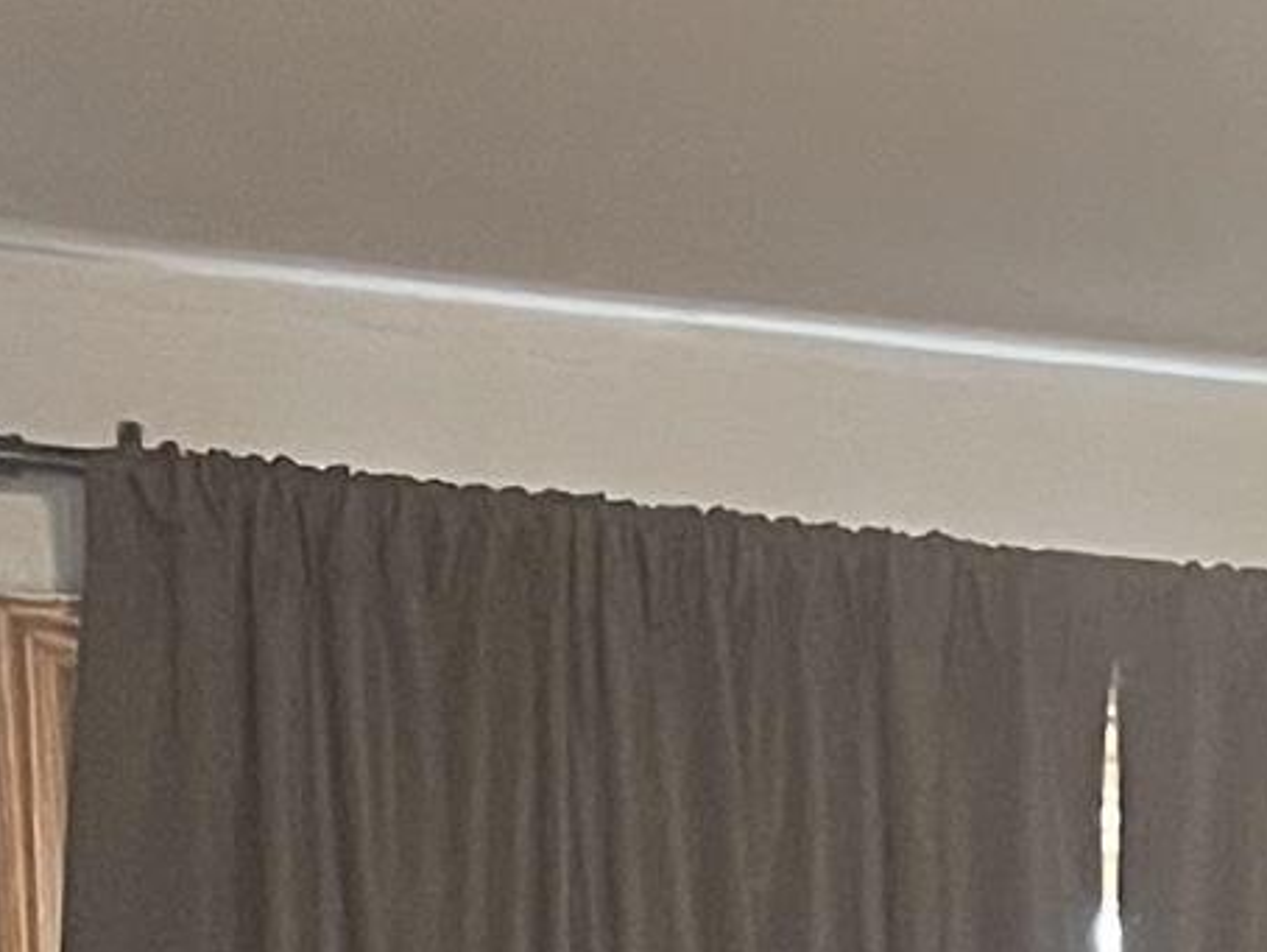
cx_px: 2668
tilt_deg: -6.5
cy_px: 2432
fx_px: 6189
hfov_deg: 10.6
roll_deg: -0.3
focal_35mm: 169
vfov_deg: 8.0
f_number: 1.6
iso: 400
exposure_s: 1/60
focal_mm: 5.1
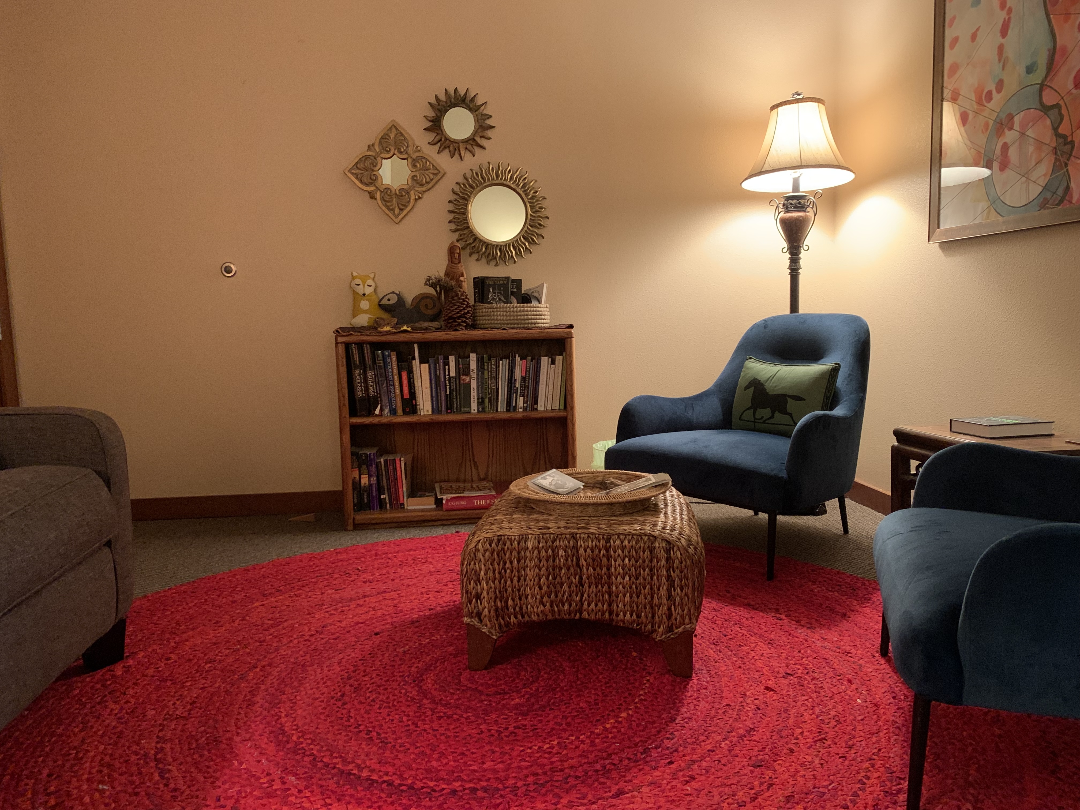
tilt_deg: -6.6
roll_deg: +1.5
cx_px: 540
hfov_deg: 67.3
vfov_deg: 53.1
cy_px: 405
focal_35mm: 26
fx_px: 811
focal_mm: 4.25
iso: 400
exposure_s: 1/30
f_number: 1.8
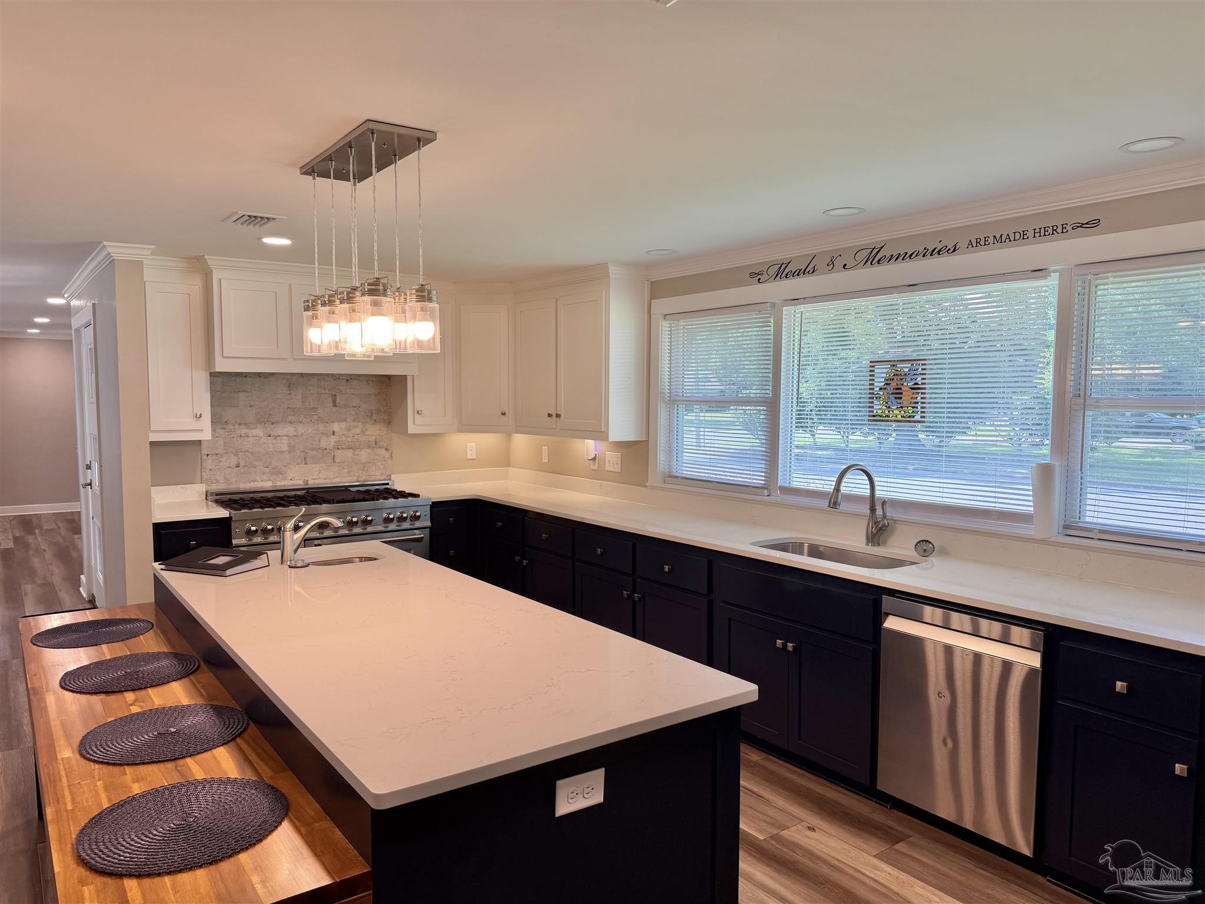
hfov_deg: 71.6
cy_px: 452
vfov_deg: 56.8
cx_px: 602
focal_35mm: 24
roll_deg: +0.5
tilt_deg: -3.6
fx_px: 835
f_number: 1.78
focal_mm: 6.76
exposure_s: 1/145
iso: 50
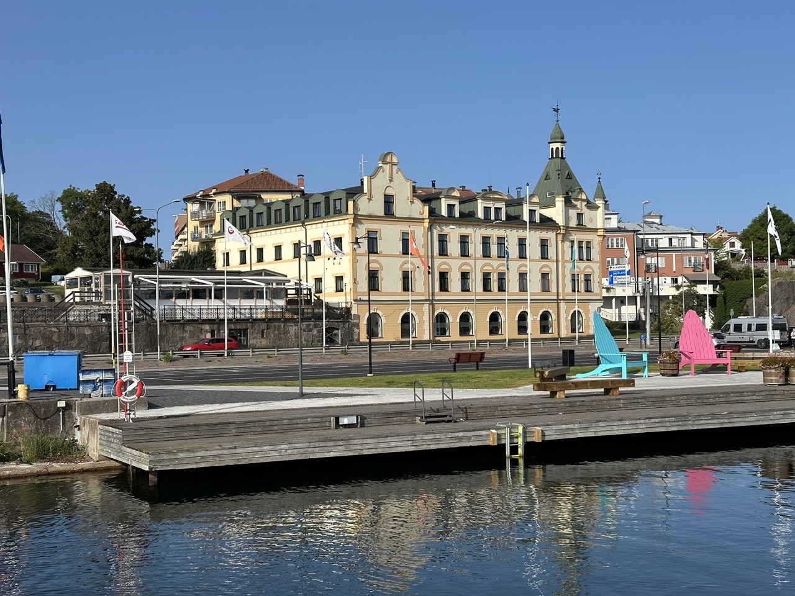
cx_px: 398
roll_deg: +2.1
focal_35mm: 48
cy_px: 298
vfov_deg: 30.3
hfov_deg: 39.7
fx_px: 1102
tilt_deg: +1.4
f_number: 1.78
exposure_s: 1/5556
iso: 64
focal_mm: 6.86
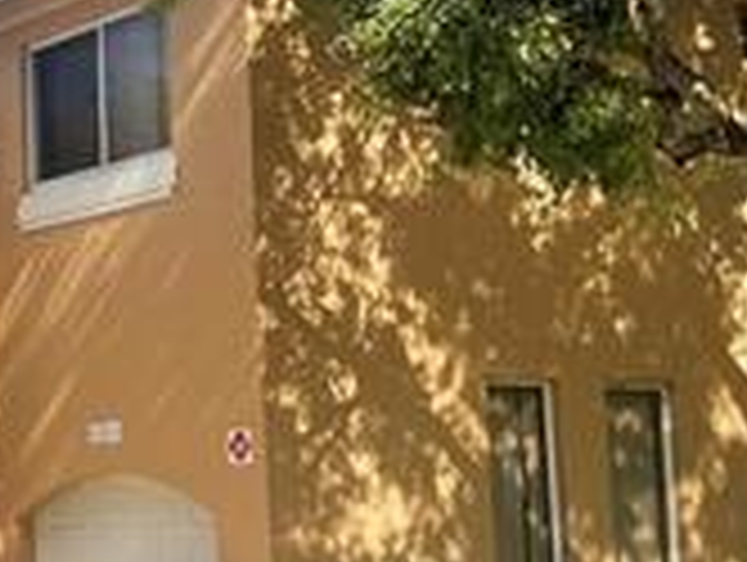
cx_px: -670
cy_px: 288
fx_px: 2161
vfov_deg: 14.8
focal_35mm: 100
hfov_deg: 16.0
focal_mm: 5.1
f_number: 1.6
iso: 32
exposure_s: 1/2786
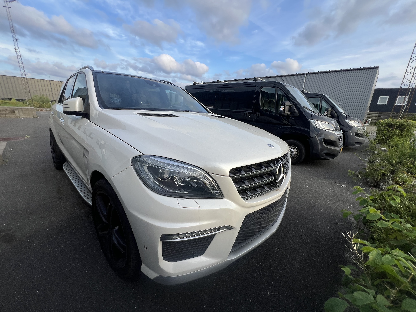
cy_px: 156
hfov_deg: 106.2
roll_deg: -2.2
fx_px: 156
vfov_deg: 89.9
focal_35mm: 13
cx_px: 208
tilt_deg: -16.1
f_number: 1.8
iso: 32
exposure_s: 1/555
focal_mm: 1.57
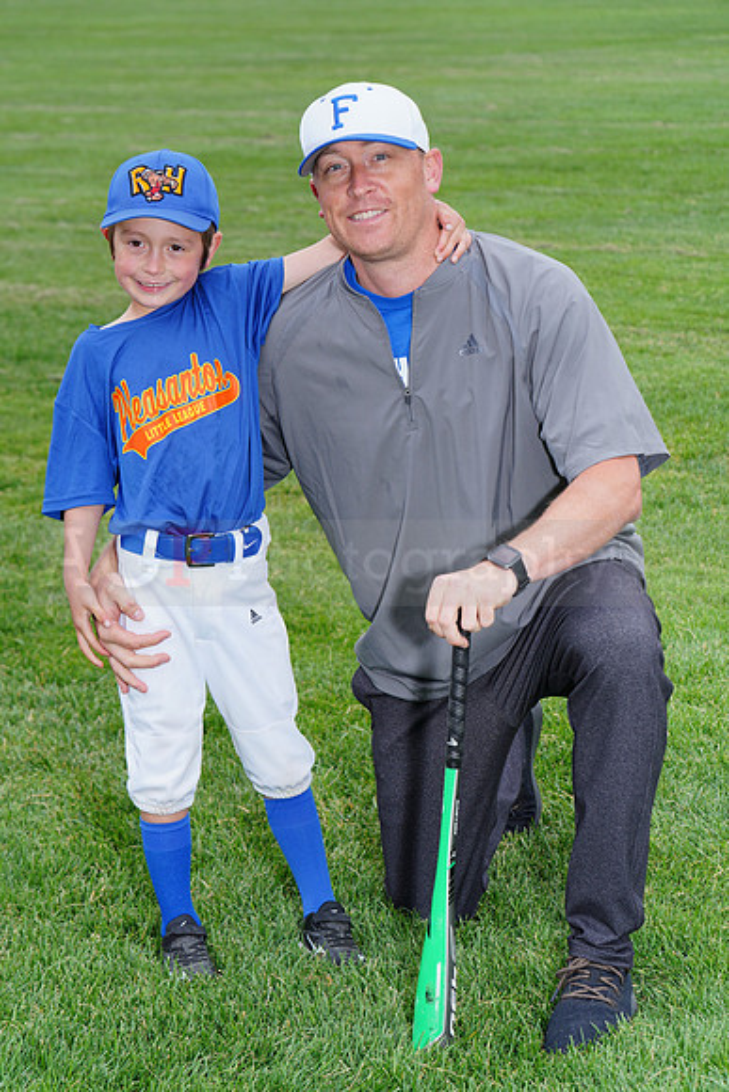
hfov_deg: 12.7
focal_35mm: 108
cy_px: 546
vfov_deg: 18.9
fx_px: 3278
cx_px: 364
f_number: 8
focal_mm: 108
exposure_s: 1/200
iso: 200
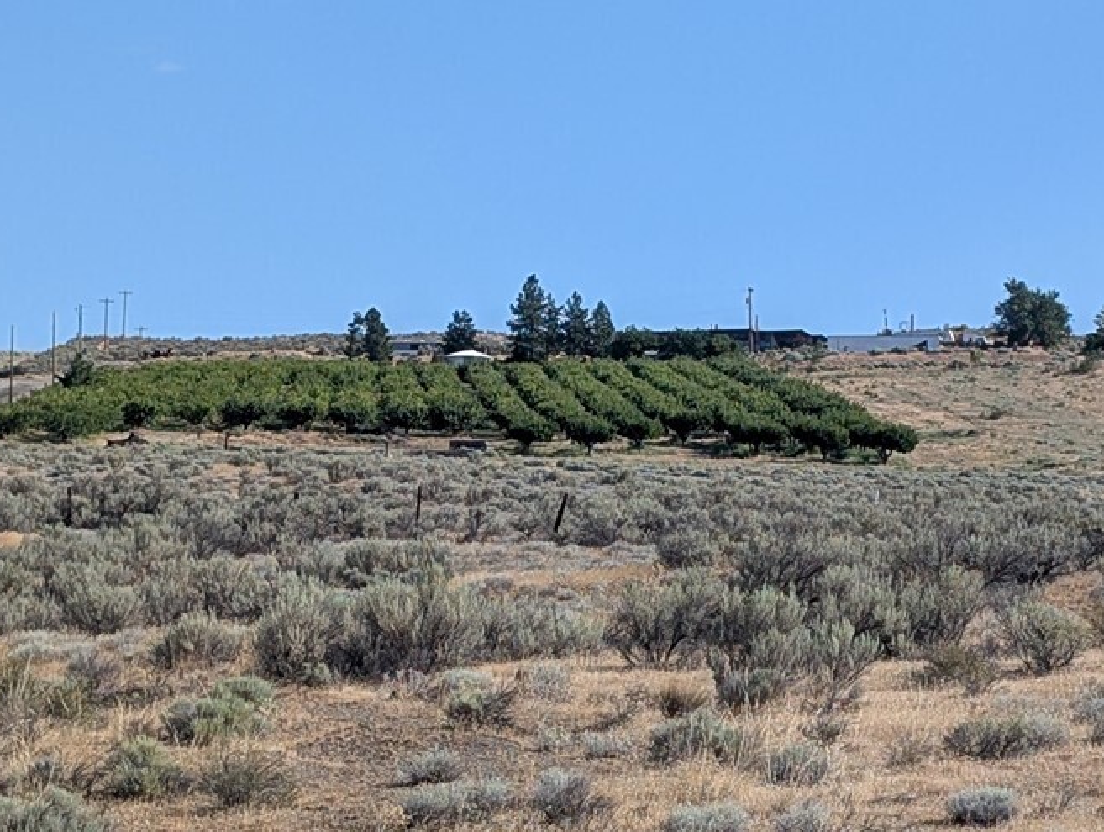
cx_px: 702
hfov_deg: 16.5
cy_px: 606
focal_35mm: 119
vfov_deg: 12.5
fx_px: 3801
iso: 19
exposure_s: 1/1056
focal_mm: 6.9
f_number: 1.68
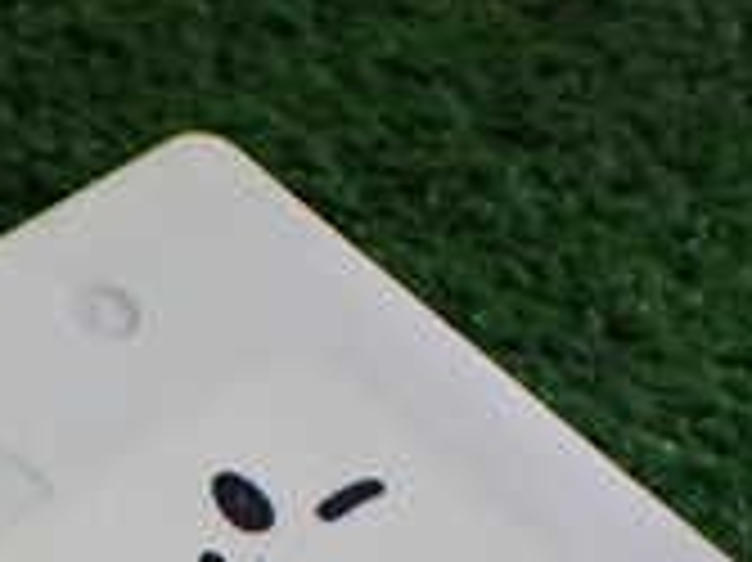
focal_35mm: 108
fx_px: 2345
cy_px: 890
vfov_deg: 12.8
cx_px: -108
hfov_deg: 17.5
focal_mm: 5.4
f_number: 2.3
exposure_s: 1/125
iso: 250
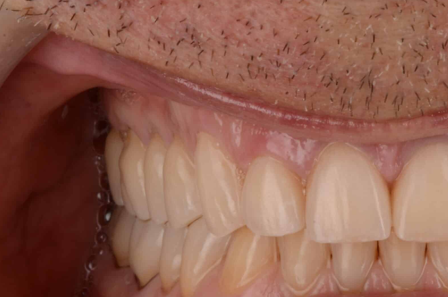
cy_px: 213
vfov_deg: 8.3
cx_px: 375
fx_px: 2037
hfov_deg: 12.5
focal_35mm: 164
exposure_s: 1/125
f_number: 32
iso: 100
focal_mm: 60
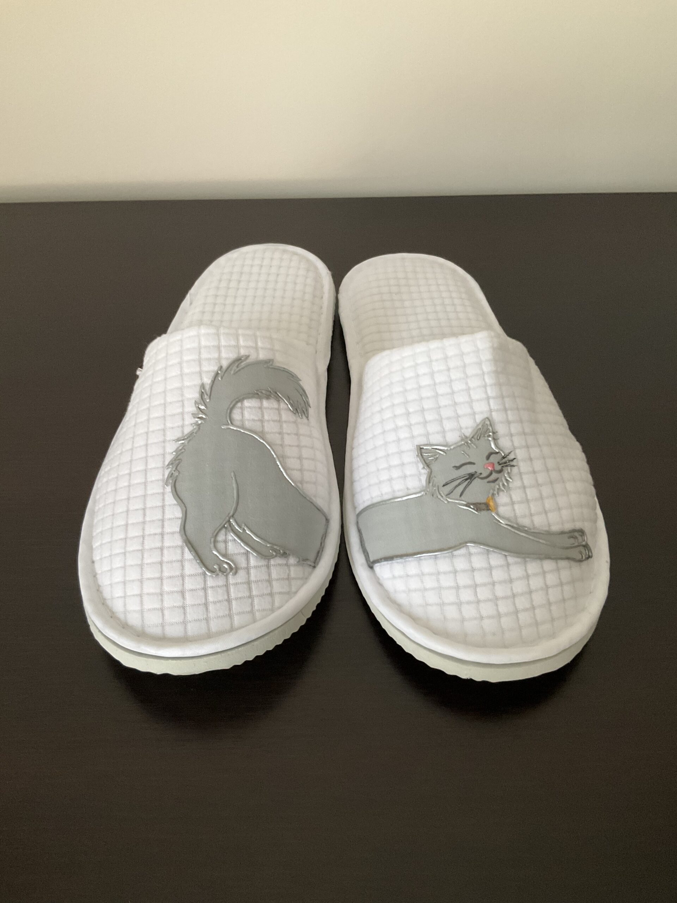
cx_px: 338
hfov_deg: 48.2
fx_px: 756
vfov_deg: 61.7
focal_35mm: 29
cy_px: 452
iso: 320
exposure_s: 1/50
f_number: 1.8
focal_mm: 3
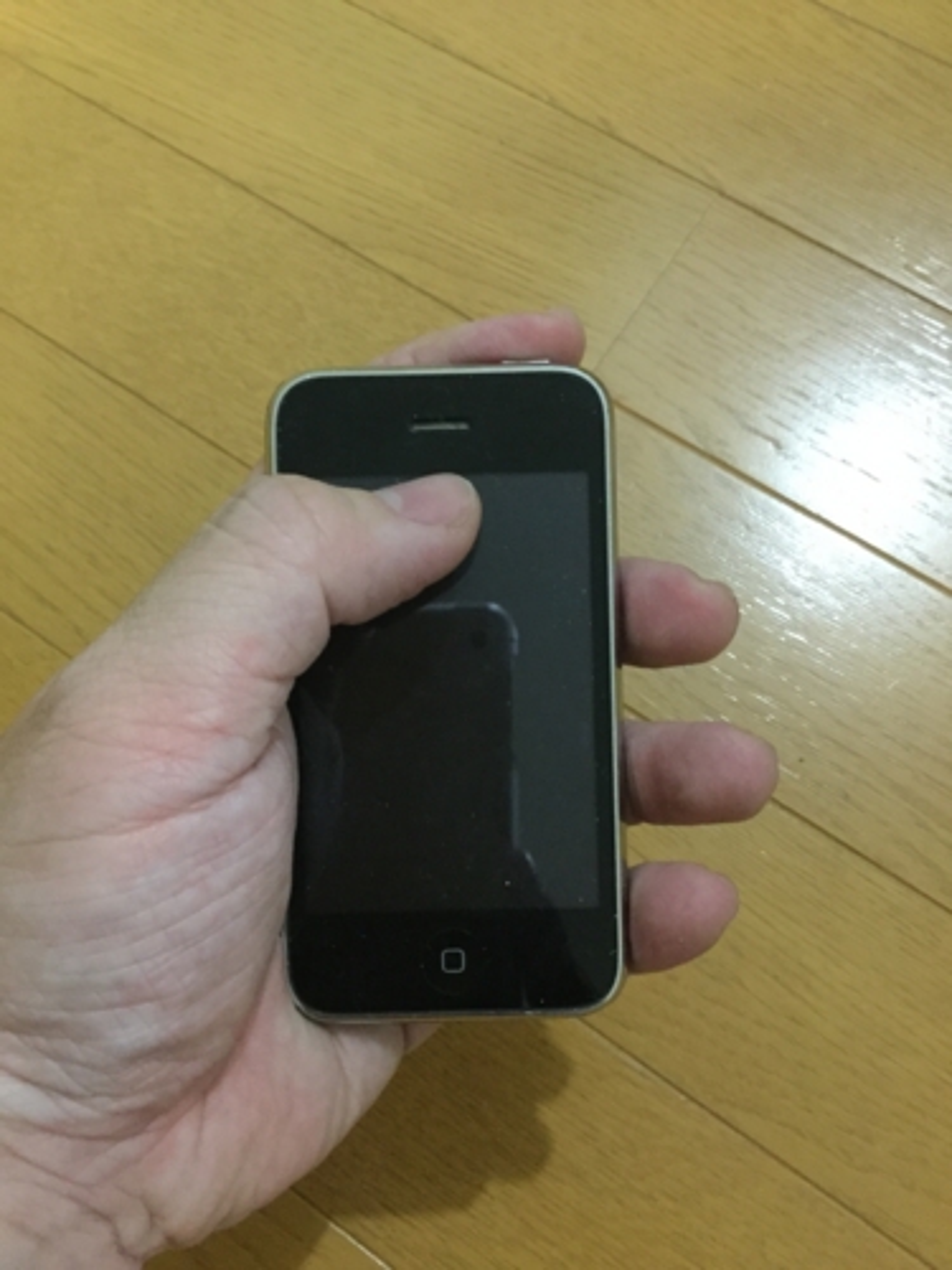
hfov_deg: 45.4
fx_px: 1137
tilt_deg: -74.2
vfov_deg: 58.4
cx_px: 476
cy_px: 635
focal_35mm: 31
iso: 400
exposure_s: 1/15
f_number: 2.4
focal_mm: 3.3
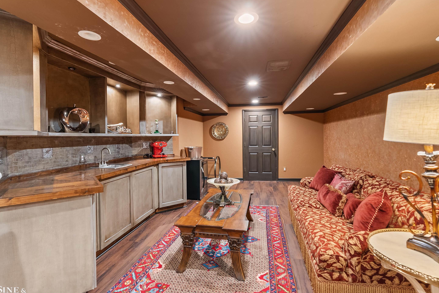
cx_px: 221
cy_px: 149
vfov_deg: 70.4
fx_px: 207
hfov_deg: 93.3
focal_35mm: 17
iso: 500
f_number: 8
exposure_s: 3.2
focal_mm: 16
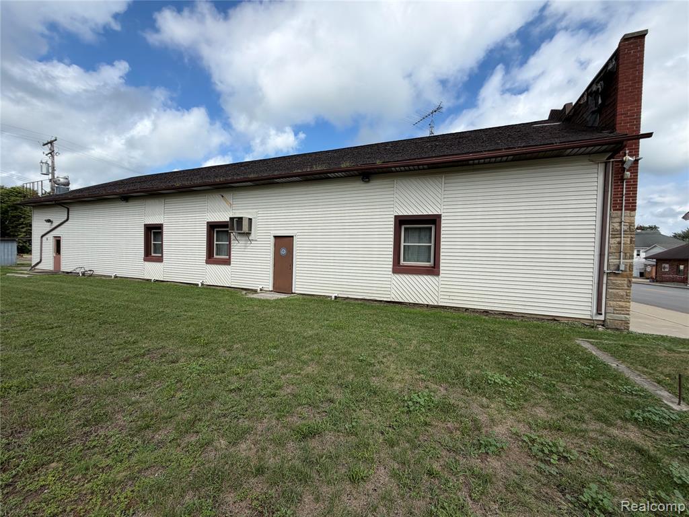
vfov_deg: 85.7
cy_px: 258
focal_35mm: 14
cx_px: 344
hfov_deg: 102.1
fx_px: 279
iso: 20
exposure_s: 1/820
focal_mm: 2.22
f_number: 2.2
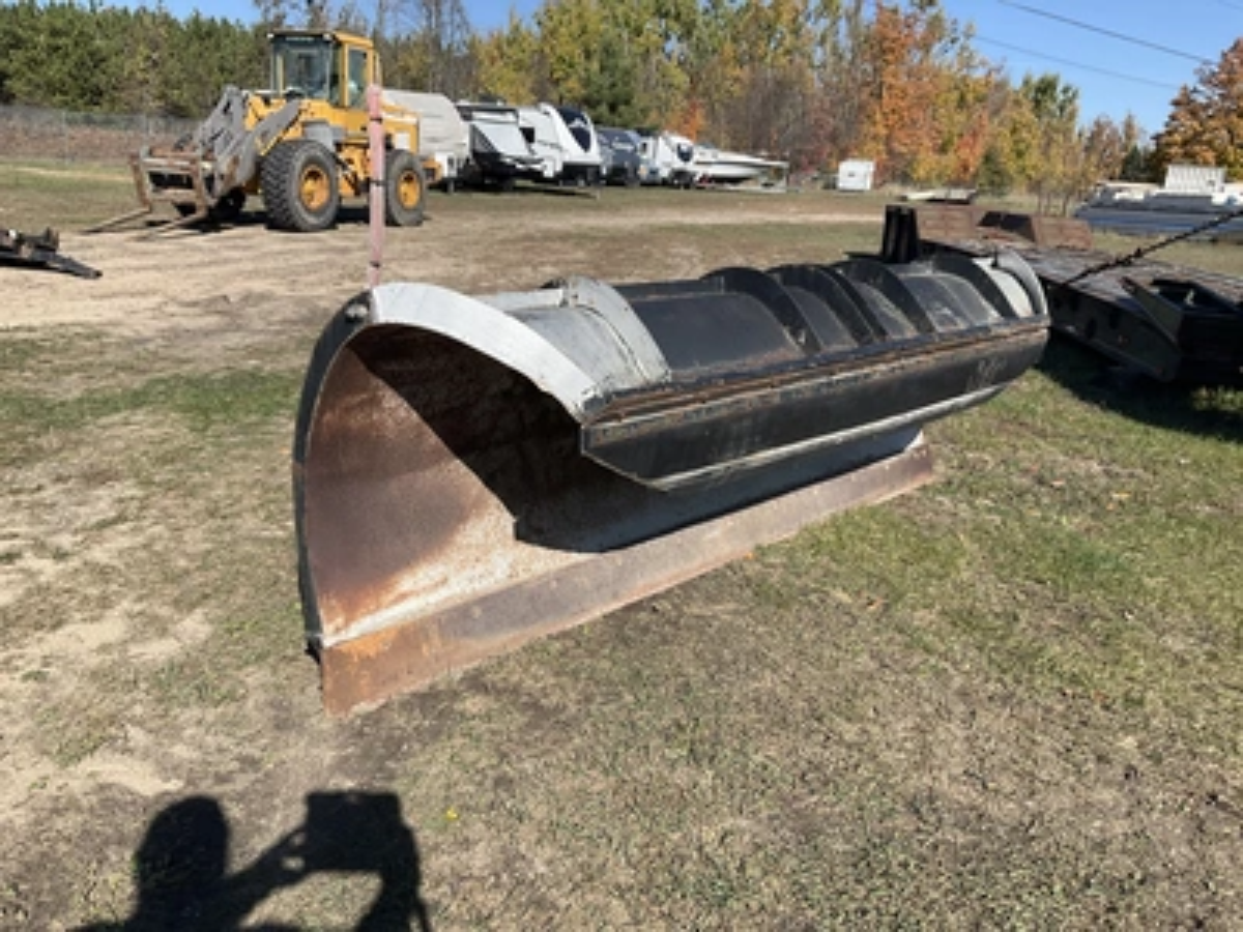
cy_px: 466
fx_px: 1041
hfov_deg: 61.7
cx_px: 622
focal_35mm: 29
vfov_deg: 48.2
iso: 25
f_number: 1.8
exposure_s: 1/1675
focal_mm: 3
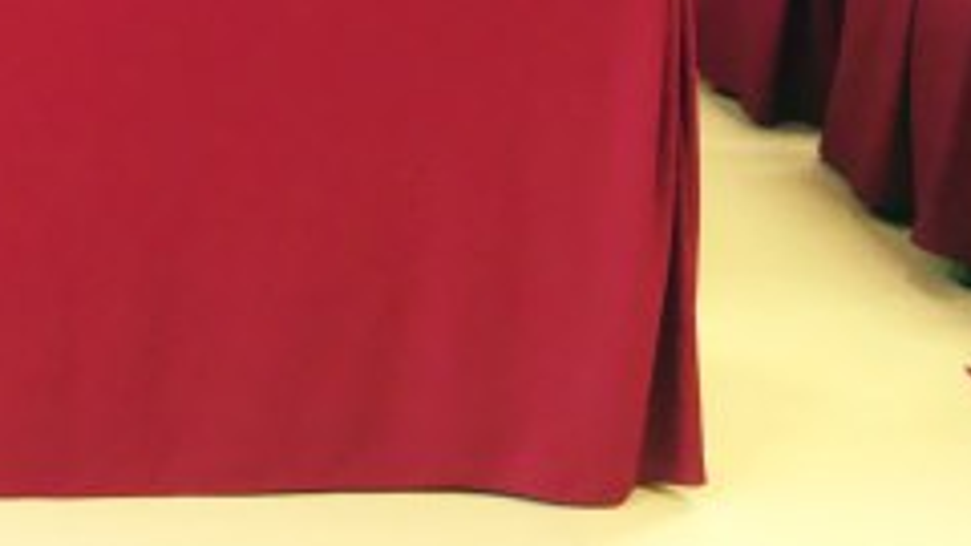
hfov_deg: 18.5
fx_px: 2806
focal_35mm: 109
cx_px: -239
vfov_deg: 10.1
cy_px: -607
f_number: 2.2
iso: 250
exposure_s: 1/30
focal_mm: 4.12
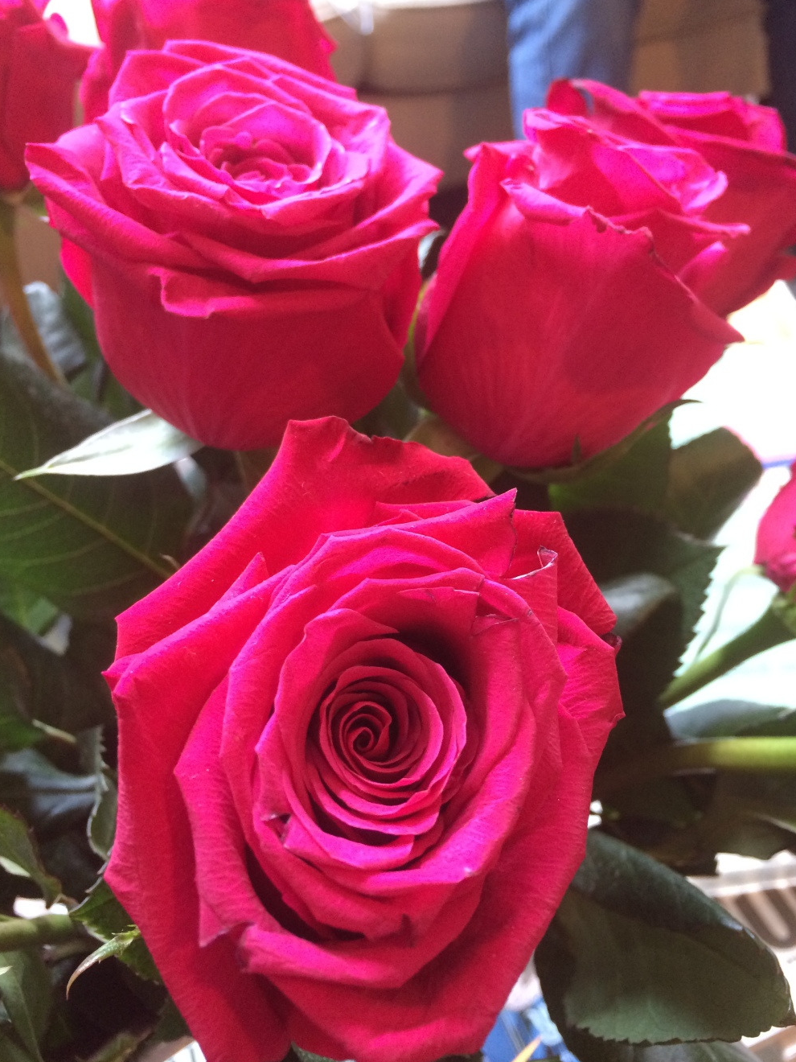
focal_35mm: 30
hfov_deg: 46.8
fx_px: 920
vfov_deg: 60.0
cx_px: 408
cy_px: 535
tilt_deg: -56.4
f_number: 2.2
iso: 200
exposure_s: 1/30
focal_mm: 4.15
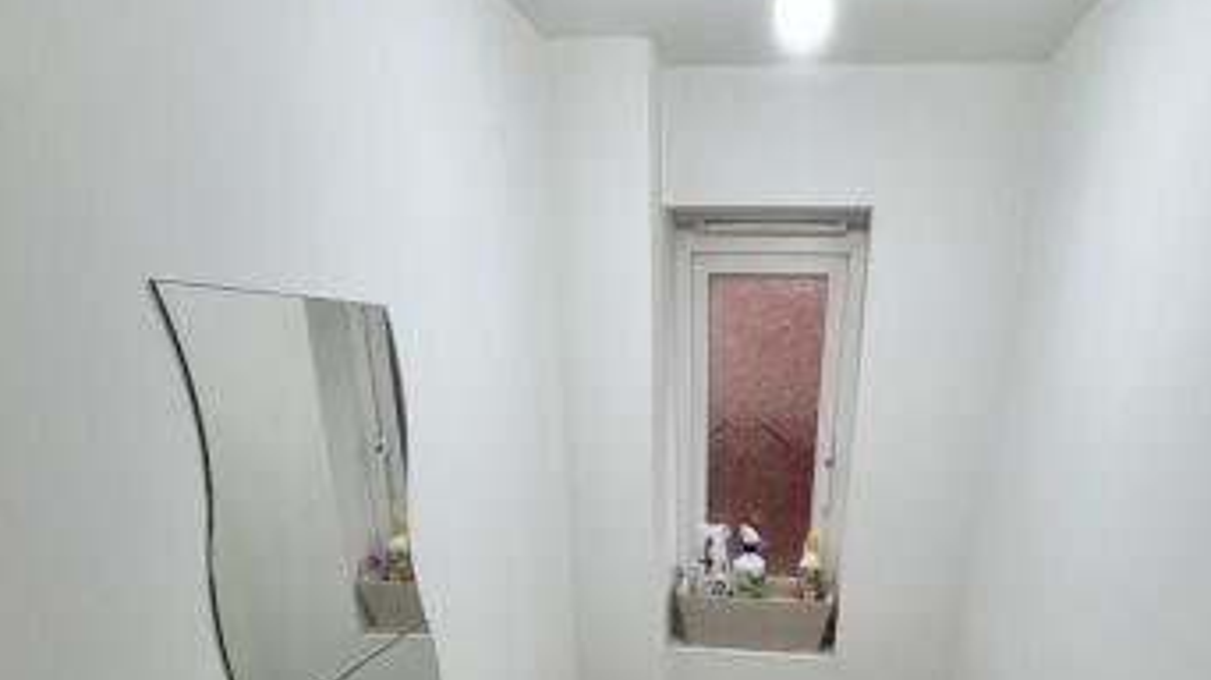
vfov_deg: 37.6
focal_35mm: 26
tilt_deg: -25.1
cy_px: 735
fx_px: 834
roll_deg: -0.4
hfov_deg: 71.3
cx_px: 717
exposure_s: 1/121
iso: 80
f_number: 2.2
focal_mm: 2.22
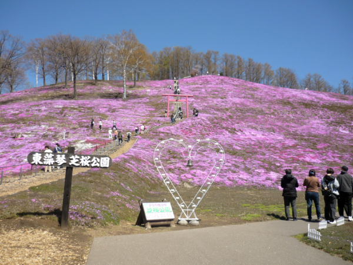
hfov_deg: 55.4
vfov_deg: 42.9
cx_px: 176
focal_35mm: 33
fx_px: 337
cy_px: 132
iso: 100
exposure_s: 1/160
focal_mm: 5.5
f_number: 8
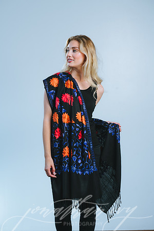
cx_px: 77
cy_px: 116
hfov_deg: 16.1
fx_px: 545
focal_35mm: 85
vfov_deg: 23.9
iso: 100
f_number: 4
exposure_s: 1/160
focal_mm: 85
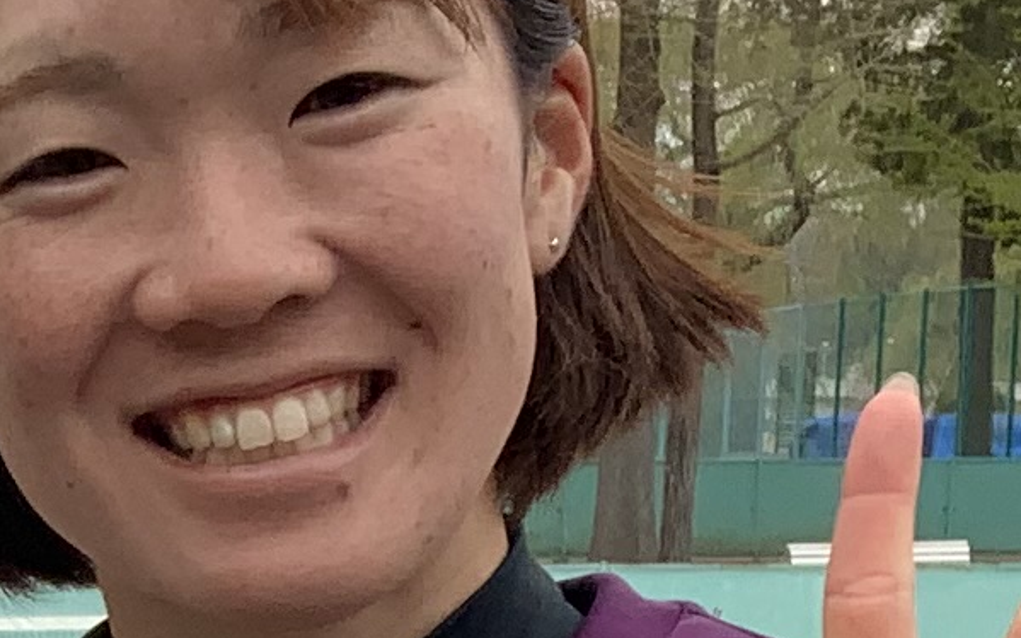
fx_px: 5758
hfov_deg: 9.8
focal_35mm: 207
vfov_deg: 6.1
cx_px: -505
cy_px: 1424
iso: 16
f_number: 1.8
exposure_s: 1/335
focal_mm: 3
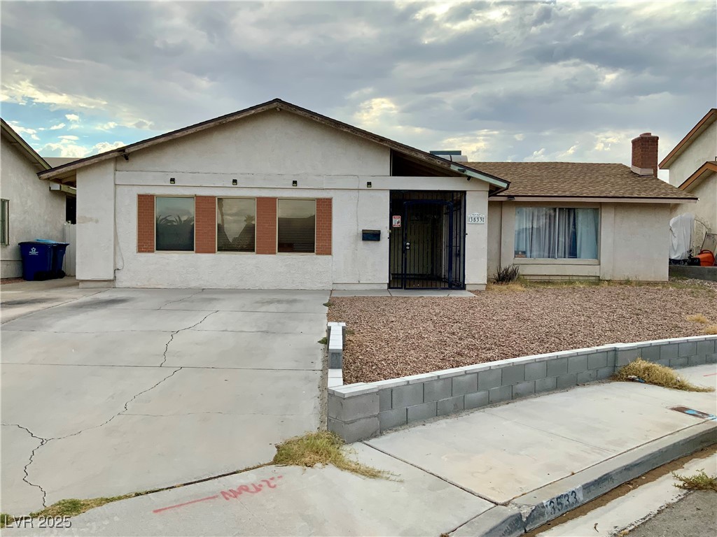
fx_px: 601
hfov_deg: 61.7
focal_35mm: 29
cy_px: 268
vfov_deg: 48.2
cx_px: 358
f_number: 1.8
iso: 16
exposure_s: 1/1055
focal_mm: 3
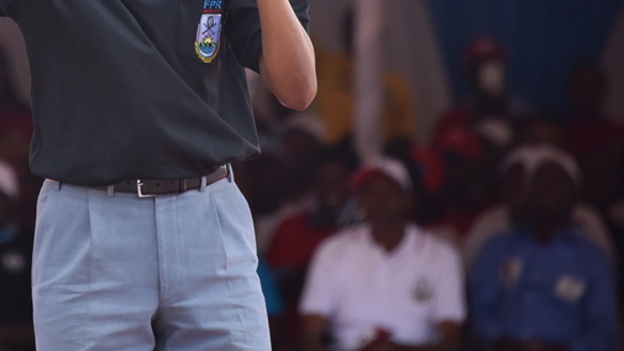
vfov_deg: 2.0
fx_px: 10308
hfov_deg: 3.5
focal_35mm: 623
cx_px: 152
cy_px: 21
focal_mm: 300
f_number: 5.6
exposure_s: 1/2000
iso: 1000
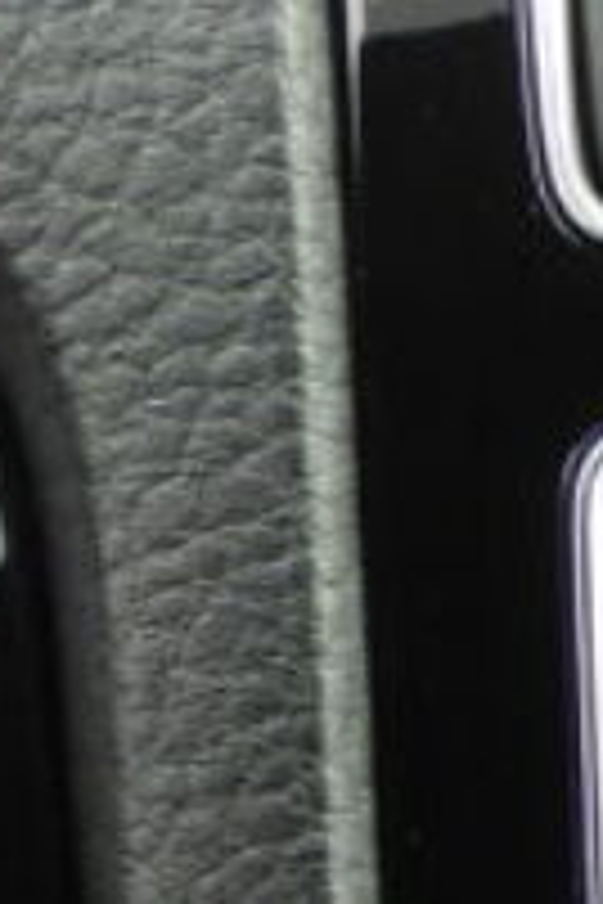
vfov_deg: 3.1
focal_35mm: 662
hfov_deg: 2.0
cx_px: 2534
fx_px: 16631
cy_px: 1907
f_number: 3.5
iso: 100
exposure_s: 1/100
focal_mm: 14.4
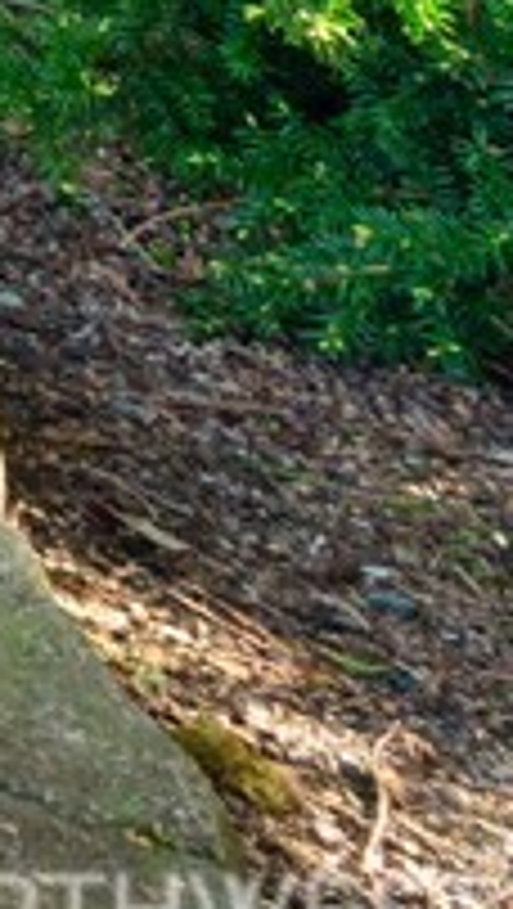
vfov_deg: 12.1
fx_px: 3184
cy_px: -1433
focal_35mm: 132
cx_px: -3186
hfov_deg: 4.3
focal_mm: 15
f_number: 6.3
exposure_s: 1/50
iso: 320
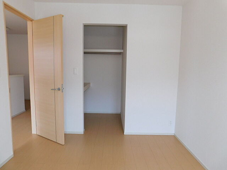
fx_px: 151
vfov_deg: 58.9
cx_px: 114
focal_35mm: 23
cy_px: 85
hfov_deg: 73.9
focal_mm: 4
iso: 125
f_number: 3
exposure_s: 1/50
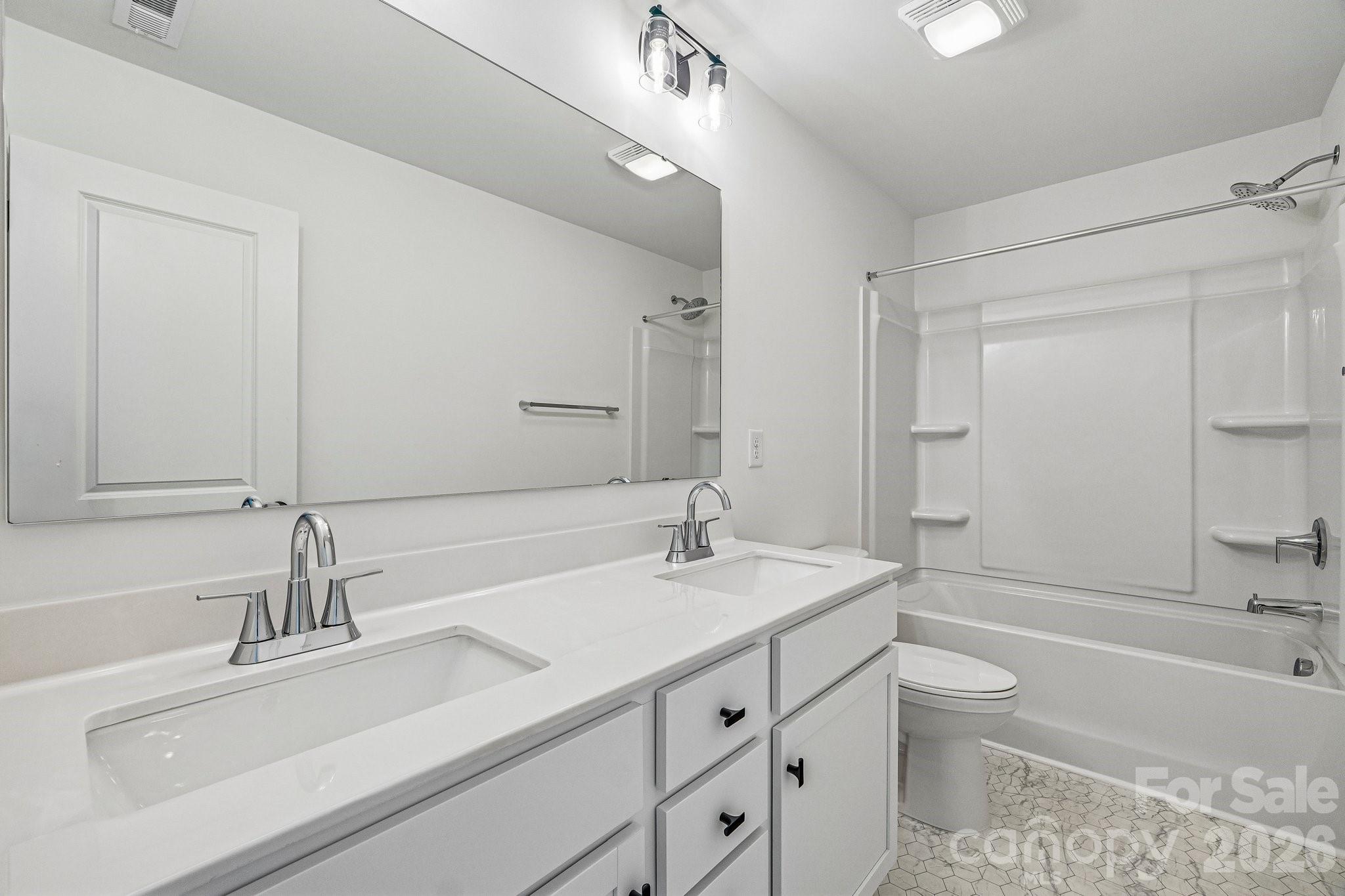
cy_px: 448
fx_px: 560
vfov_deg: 77.3
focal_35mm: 15
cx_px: 672
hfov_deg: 100.4
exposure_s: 1/30
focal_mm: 10
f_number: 8
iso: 400
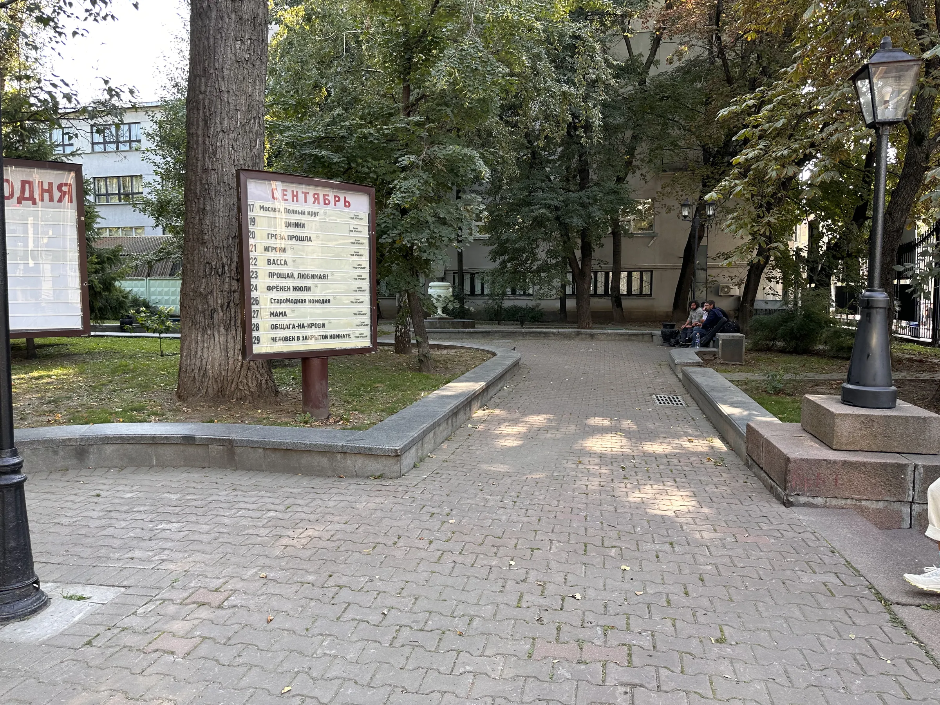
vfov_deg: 56.8
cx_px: 470
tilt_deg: -1.5
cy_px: 352
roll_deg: +0.2
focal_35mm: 24
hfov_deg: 71.6
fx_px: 652
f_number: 1.78
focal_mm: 6.86
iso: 64
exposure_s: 1/216
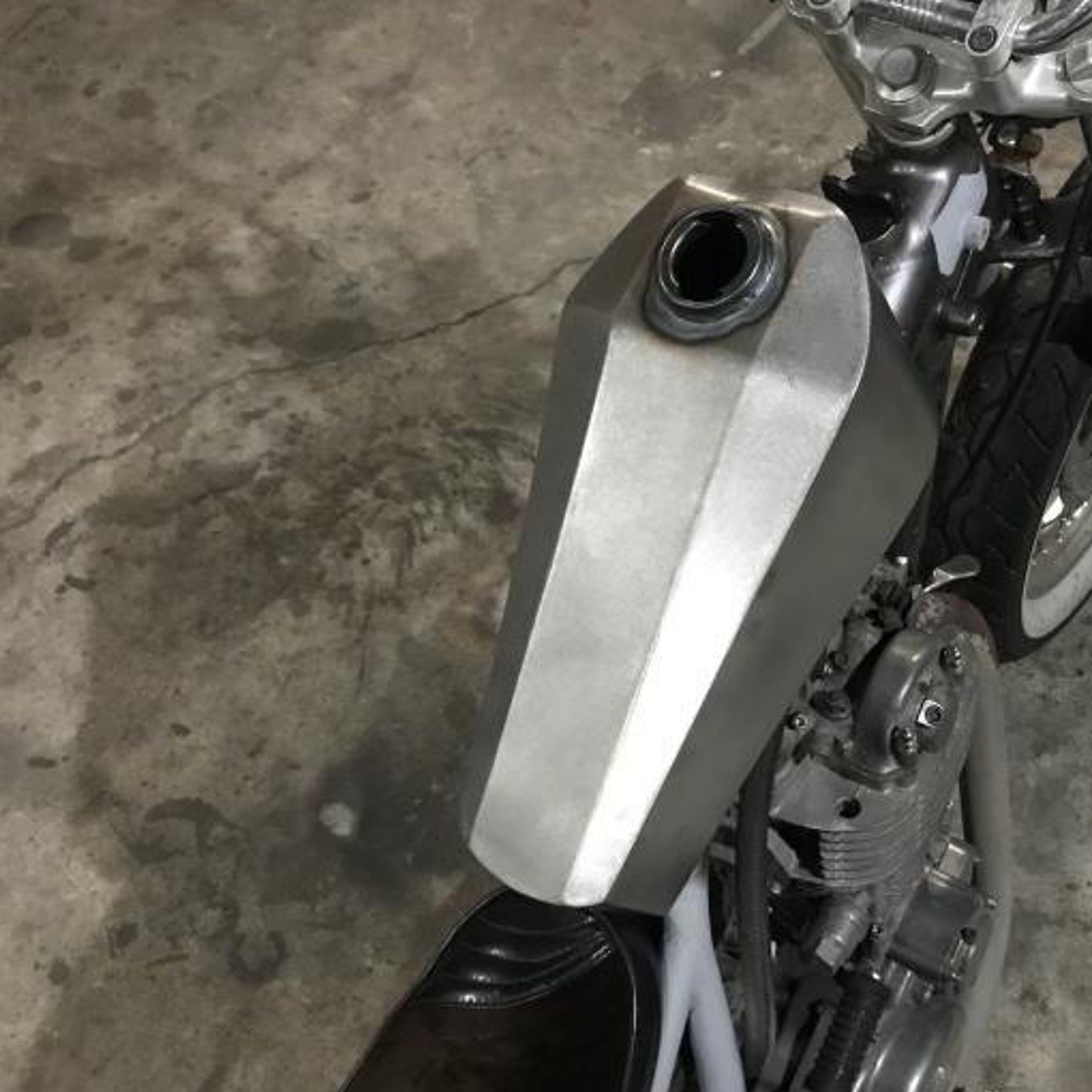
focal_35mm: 34
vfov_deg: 48.5
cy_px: 545
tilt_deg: -55.0
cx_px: 743
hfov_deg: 47.5
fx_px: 1213
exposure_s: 1/6
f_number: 1.8
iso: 100
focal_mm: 3.99
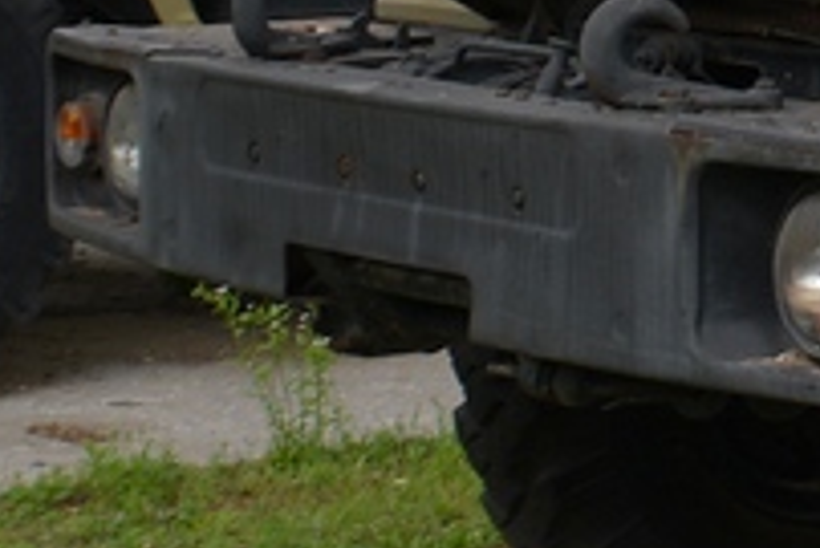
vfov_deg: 8.3
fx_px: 3647
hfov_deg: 12.1
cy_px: -434
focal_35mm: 160
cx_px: 1344
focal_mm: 18
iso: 140
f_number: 8
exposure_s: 1/250
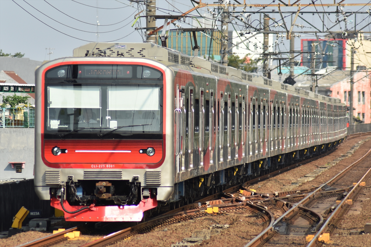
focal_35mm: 300
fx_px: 3092
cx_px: 186
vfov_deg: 4.6
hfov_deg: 6.9
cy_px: 124
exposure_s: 1/800
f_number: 5.6
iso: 200
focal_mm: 200
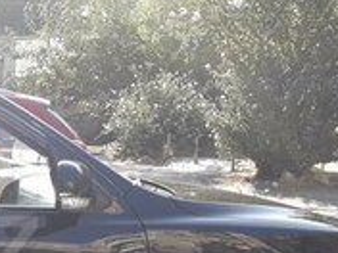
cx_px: -157
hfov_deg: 17.6
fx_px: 986
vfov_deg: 14.4
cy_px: 244
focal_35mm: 101
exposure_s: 1/402
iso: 40
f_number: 1.9
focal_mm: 3.6
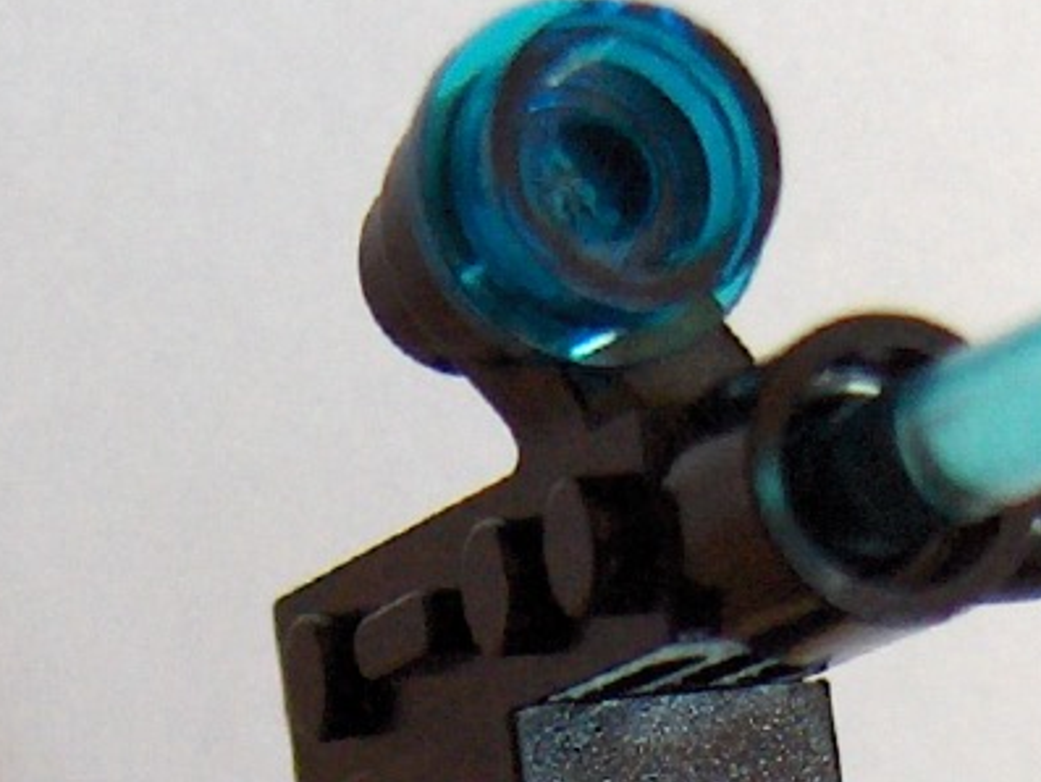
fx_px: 6046
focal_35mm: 201
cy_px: 1666
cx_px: 779
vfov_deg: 7.1
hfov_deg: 9.8
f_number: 2.8
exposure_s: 1/75.2
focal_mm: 8
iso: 200
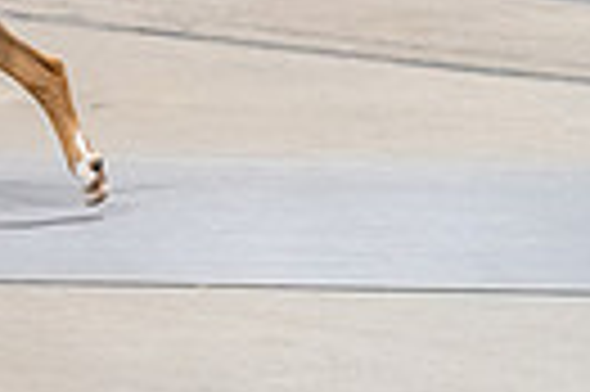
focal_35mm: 421
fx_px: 6891
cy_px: -358
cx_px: -464
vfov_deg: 3.2
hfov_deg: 4.8
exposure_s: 1/250
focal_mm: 95
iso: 6400
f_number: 3.2
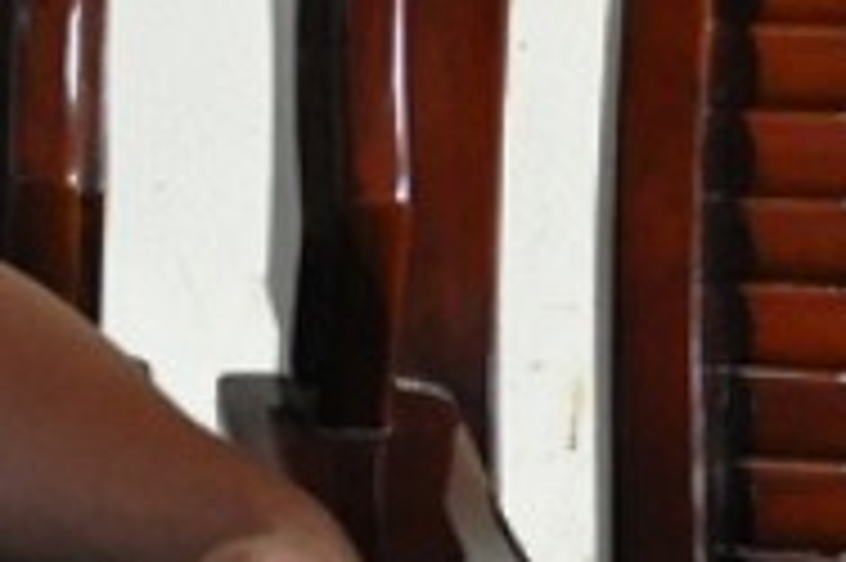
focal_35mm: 153
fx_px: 3592
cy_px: -142
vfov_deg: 8.8
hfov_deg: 11.8
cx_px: -936
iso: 1600
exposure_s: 1/125
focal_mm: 24
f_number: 5.6
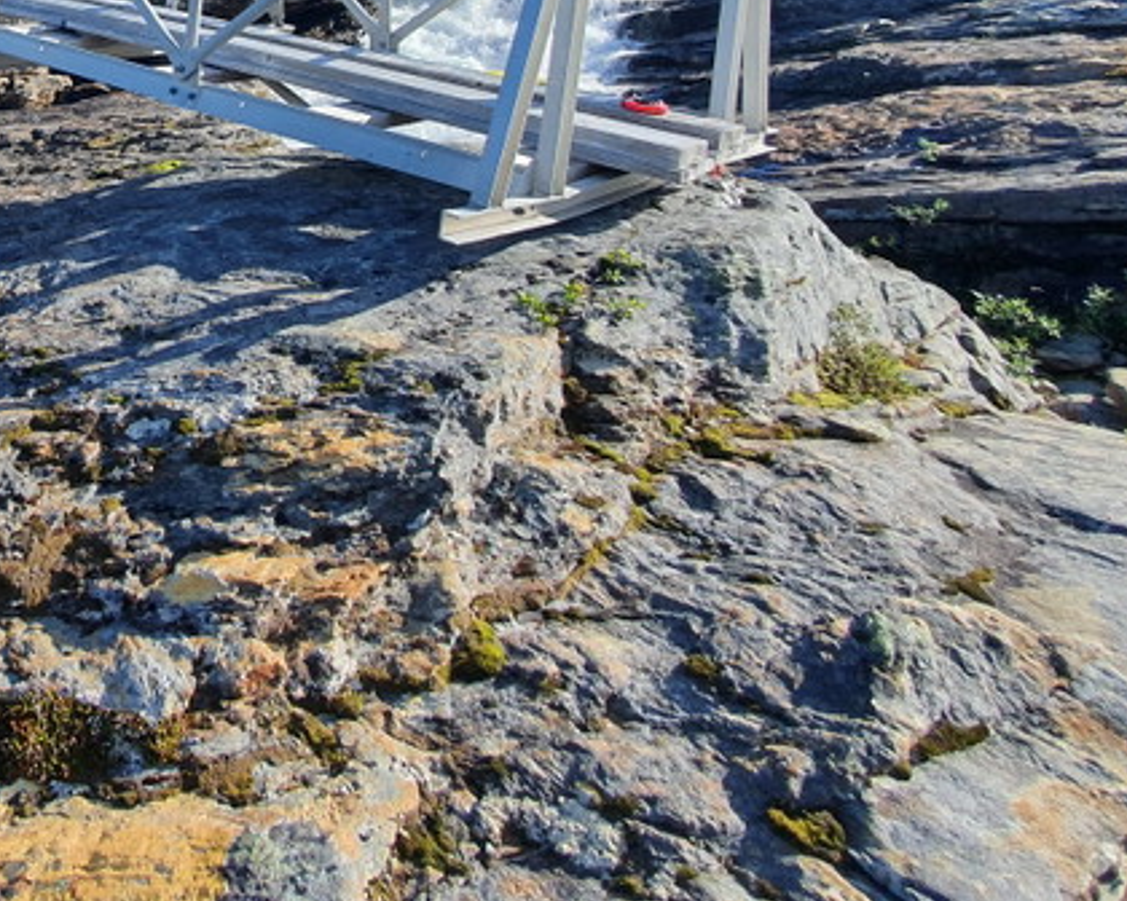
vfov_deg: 43.6
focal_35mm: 29
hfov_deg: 48.2
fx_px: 967
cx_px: -35
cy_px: 21
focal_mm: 1.8
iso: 50
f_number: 2.2
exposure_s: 1/586
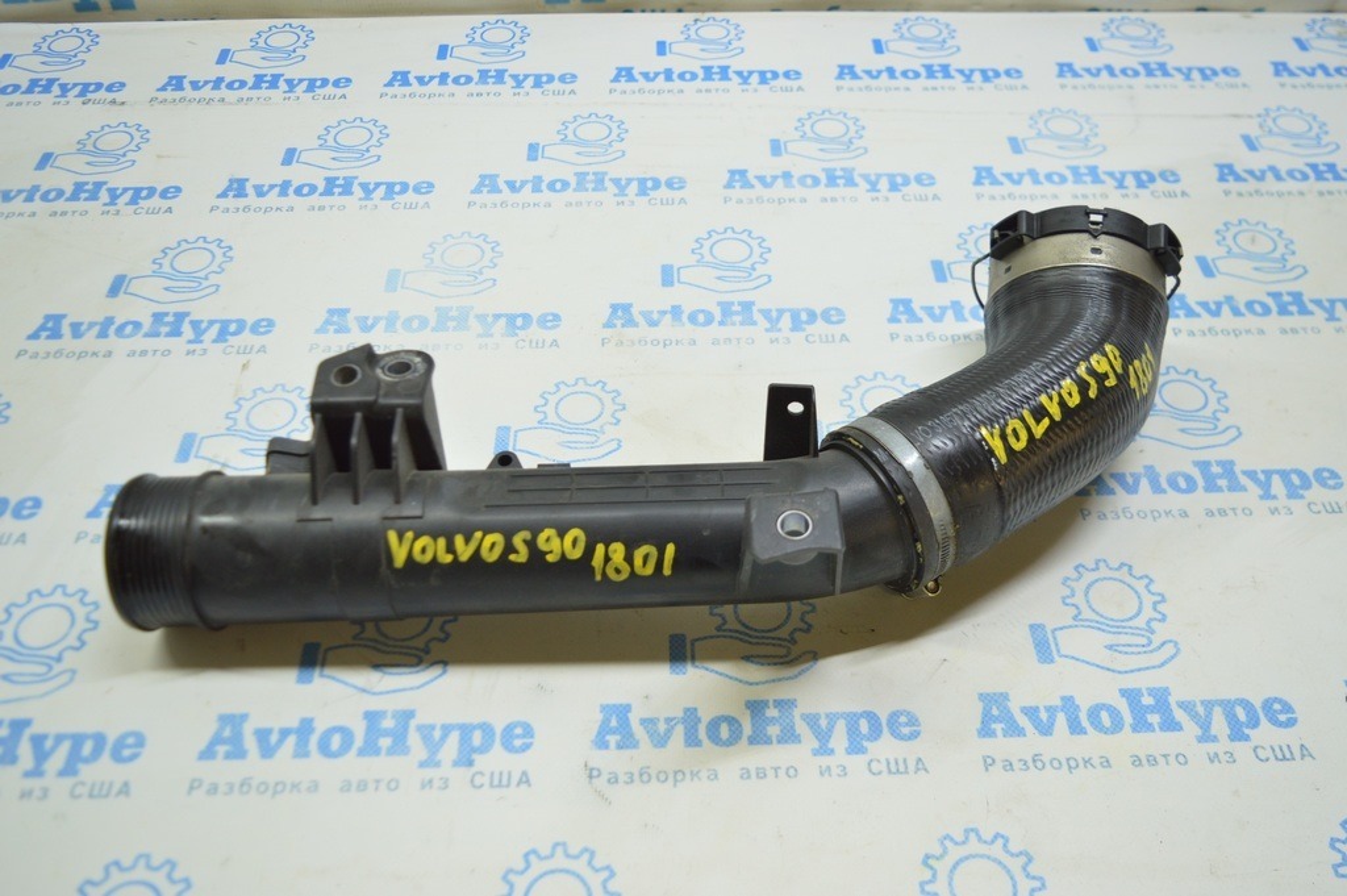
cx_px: 674
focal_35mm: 33
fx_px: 1234
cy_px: 448
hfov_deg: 57.3
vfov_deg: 39.9
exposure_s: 1/40
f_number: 3.8
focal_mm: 22
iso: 400
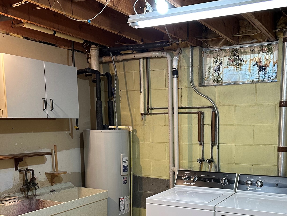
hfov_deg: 46.3
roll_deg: -0.3
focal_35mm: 40
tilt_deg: -7.3
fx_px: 332
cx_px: 183
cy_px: 171
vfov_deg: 34.9
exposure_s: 1/60
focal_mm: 6.86
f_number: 1.78
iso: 200
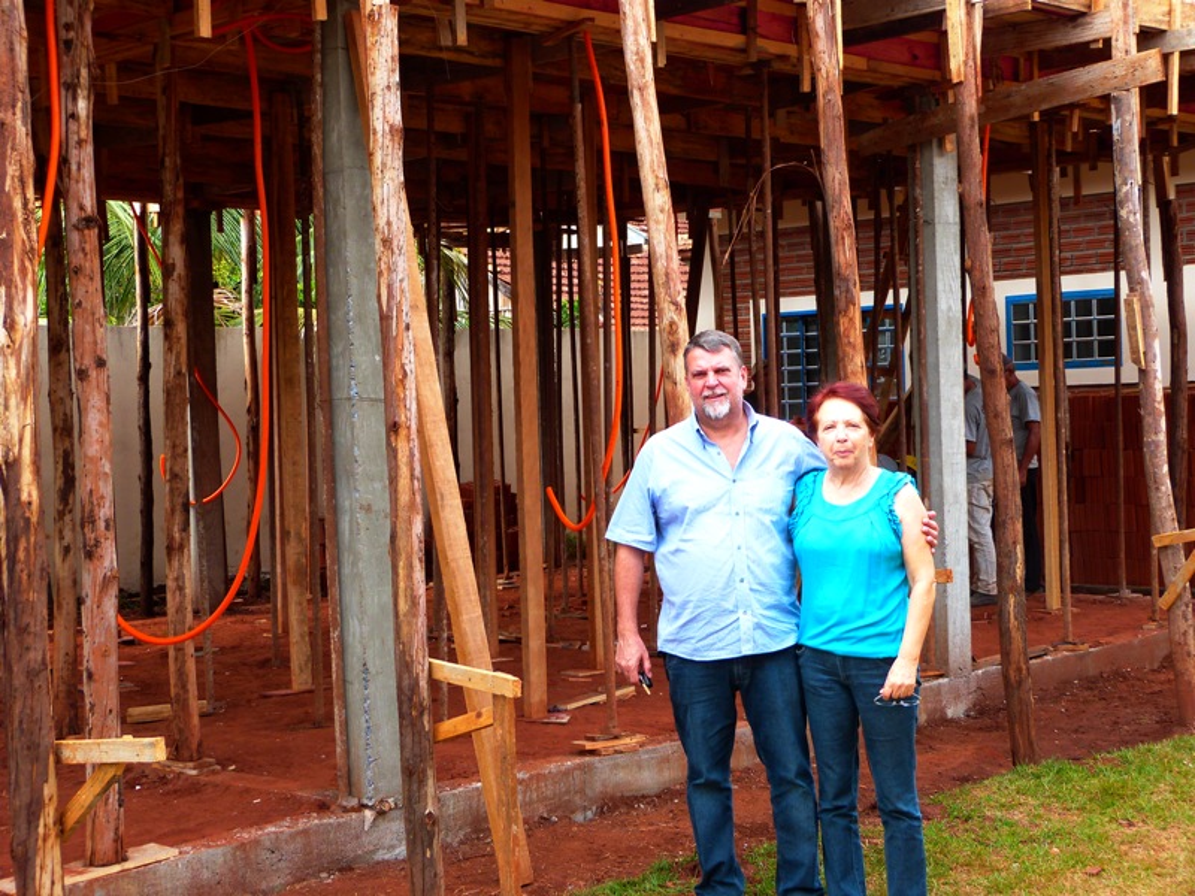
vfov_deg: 27.0
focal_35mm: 54
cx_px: 598
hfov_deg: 35.5
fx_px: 1864
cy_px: 448
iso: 100
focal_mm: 9.7
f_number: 3.2
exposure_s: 1/100
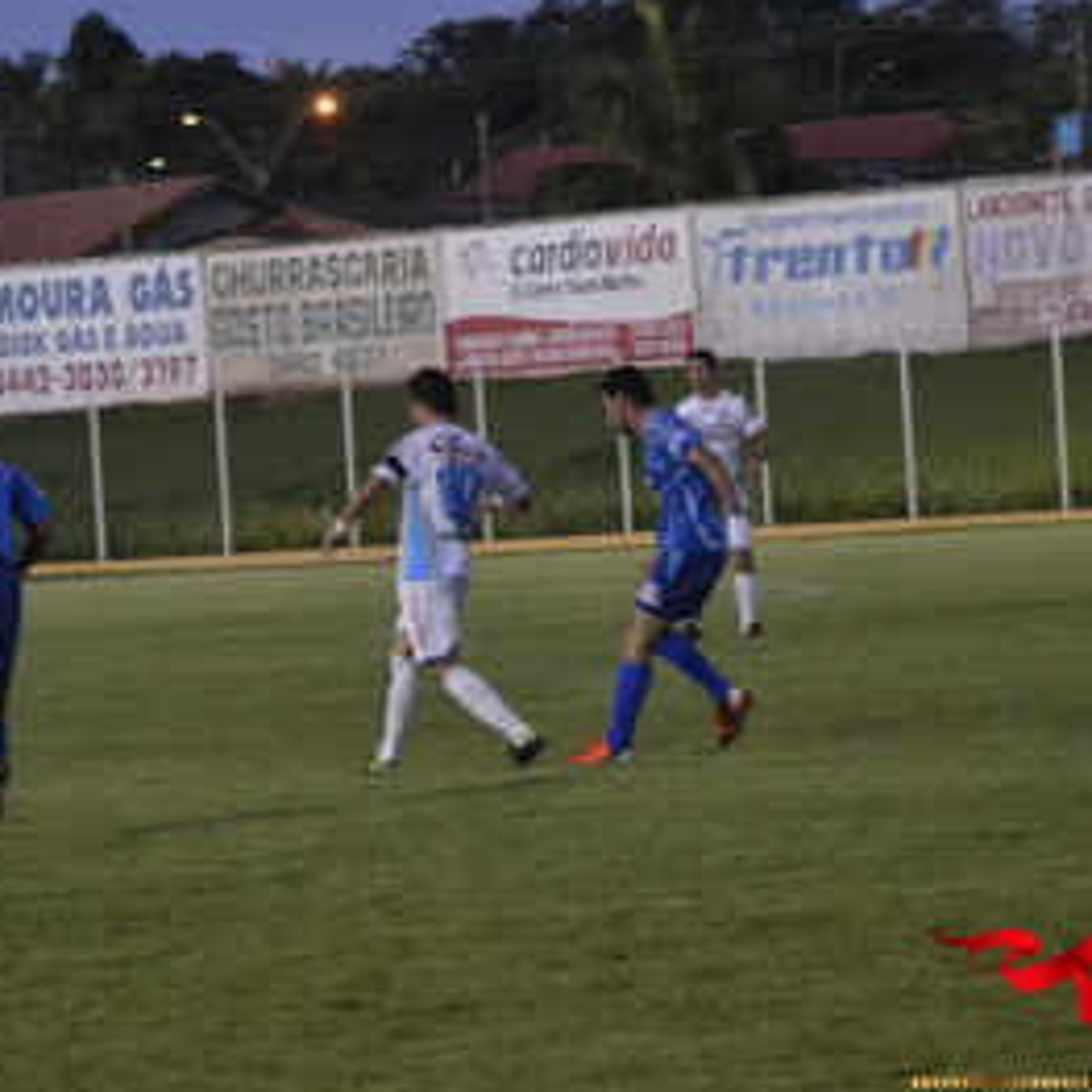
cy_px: 517
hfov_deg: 7.6
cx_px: 477
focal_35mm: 230
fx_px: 8202
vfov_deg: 7.6
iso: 3200
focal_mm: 95
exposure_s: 1/60
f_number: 5.6
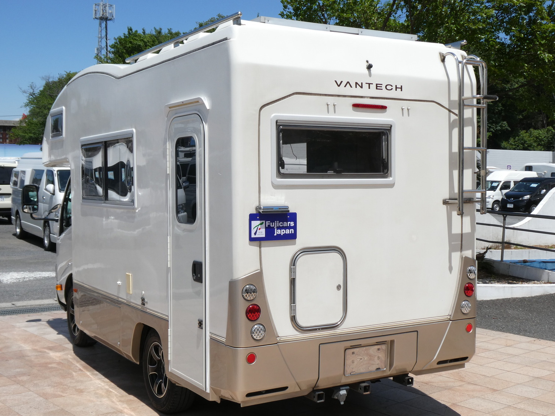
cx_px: 265
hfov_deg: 40.4
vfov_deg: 30.9
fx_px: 753
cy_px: 219
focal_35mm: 47
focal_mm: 7.8
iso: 80
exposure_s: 1/800
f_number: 4.5
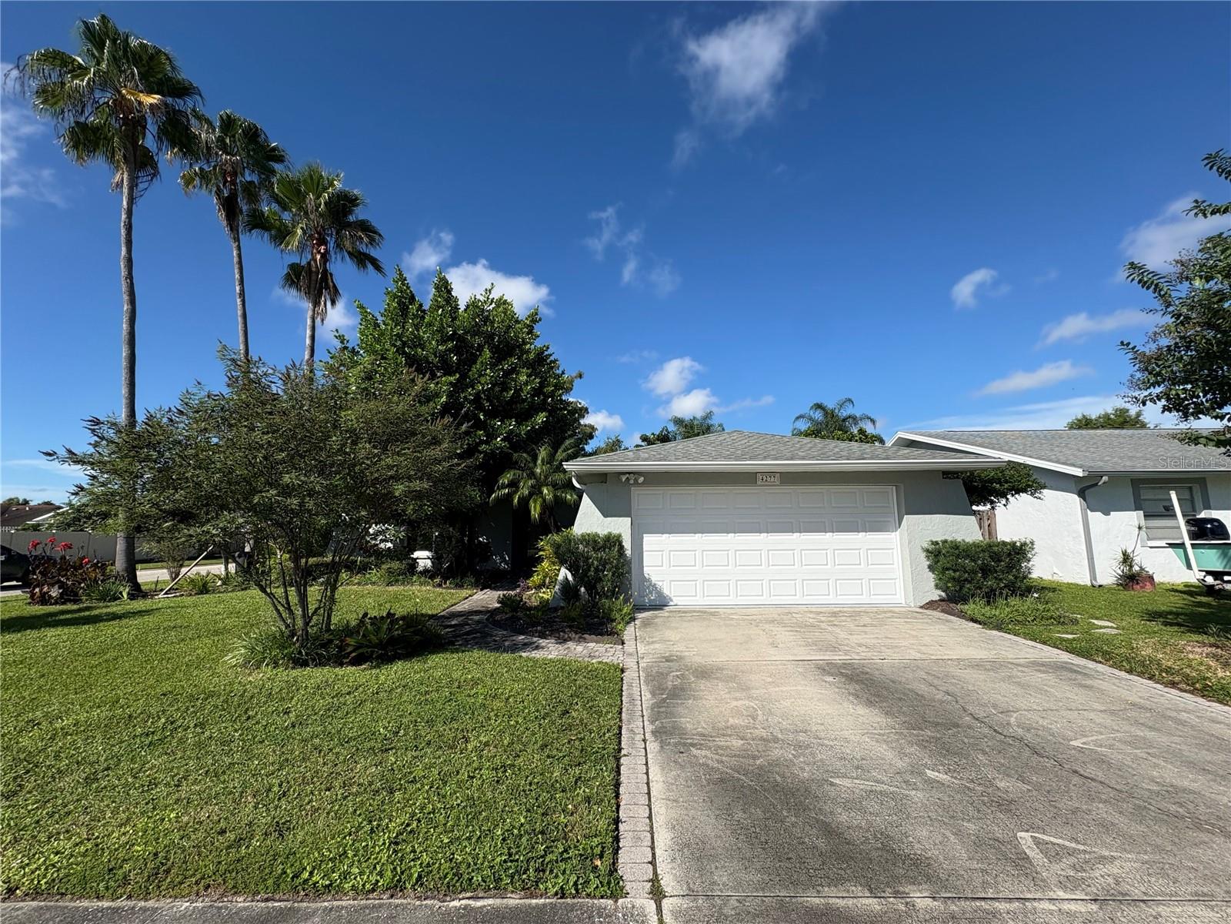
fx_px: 498
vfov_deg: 85.7
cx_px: 616
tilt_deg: +8.4
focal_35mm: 14
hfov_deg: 102.1
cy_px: 462
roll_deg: +1.2
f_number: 2.2
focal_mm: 2.22
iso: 40
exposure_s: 1/2273
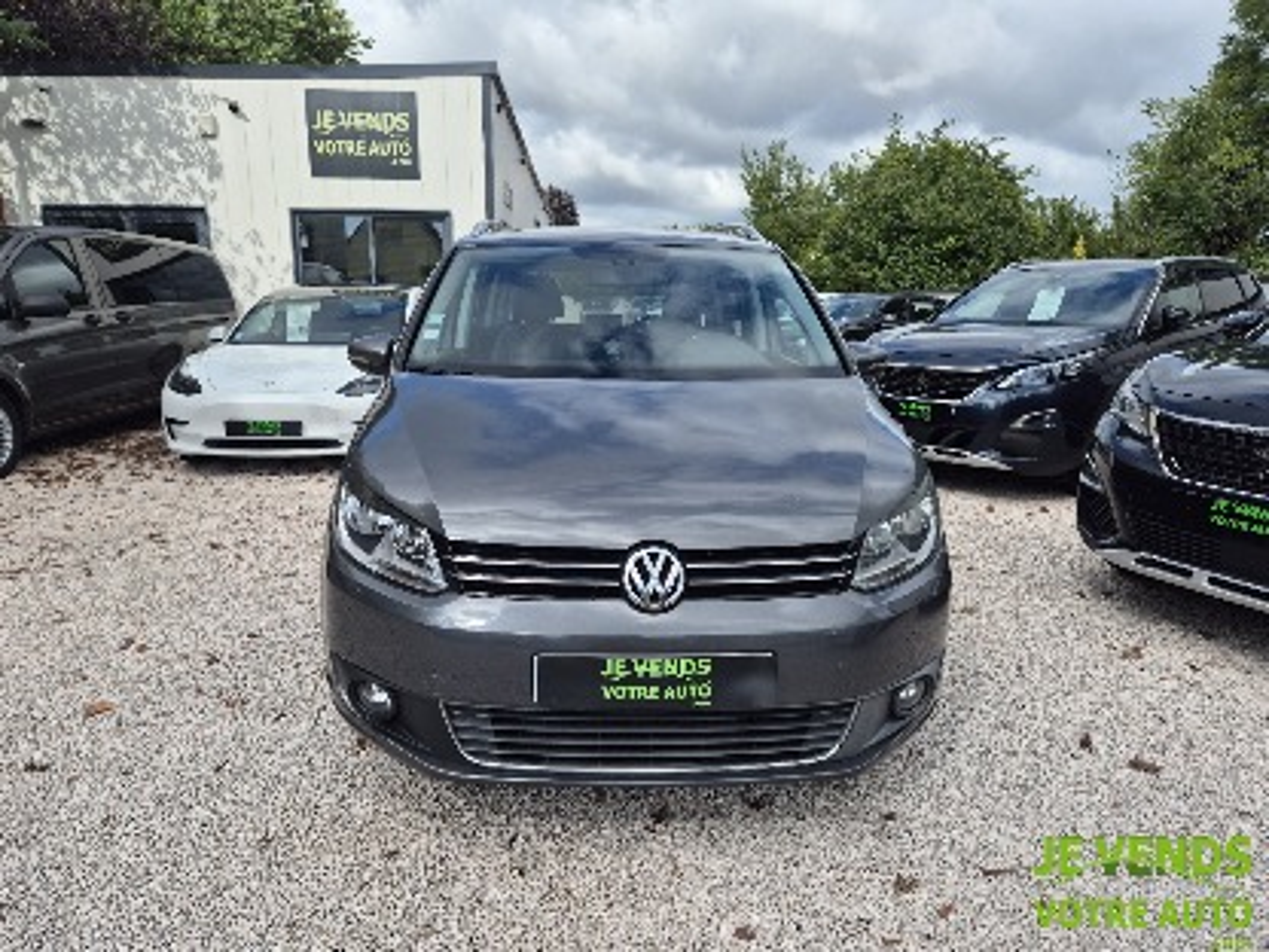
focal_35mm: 23
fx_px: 843
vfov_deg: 58.9
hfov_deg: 73.9
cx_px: 634
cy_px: 476
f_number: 1.8
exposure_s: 1/1492
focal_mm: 5.4
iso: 25
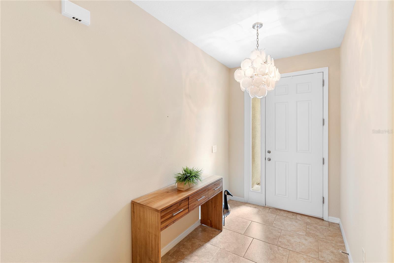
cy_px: 132
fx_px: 175
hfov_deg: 96.7
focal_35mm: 16
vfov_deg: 73.7
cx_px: 197
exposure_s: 1/1.67
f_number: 8
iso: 800
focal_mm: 16
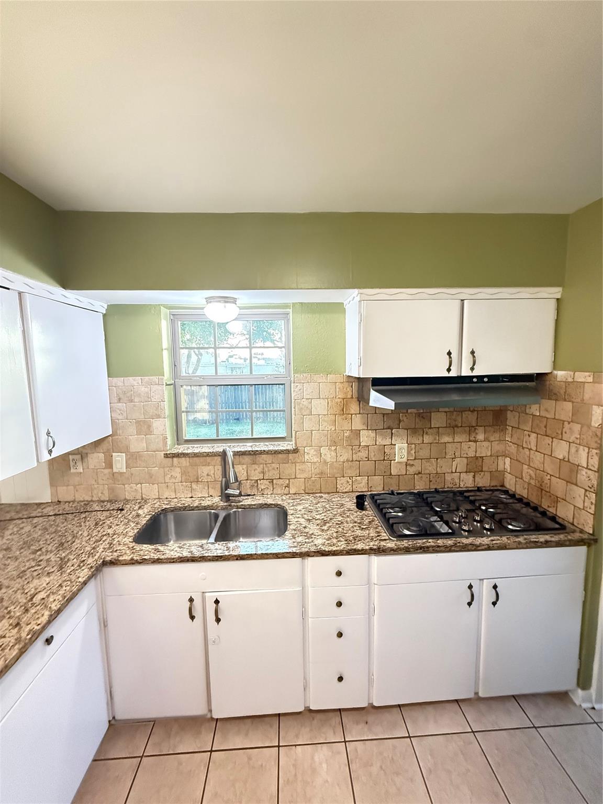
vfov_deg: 102.1
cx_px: 302
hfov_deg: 85.7
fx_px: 325
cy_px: 402
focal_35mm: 14
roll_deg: +0.5
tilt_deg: -6.2
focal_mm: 2.22
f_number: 2.2
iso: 1000
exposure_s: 1/60
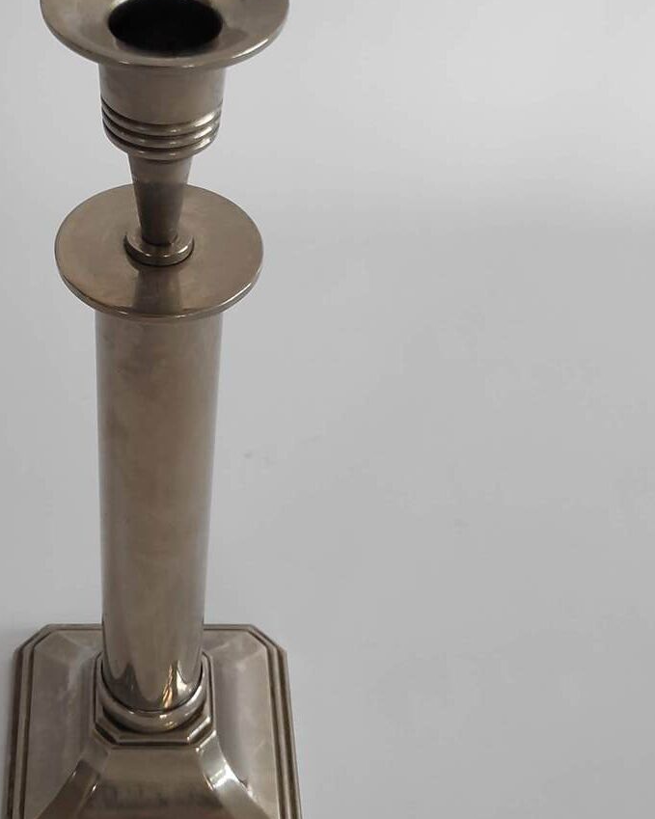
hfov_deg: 32.1
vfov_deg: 40.2
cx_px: 155
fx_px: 1115
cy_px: 336
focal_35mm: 46
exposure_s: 1/100
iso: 320
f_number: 1.9
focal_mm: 3.94
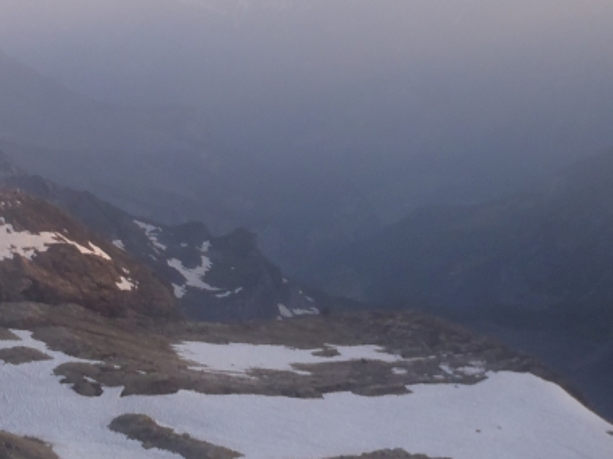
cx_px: 327
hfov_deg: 24.7
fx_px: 1399
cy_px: 227
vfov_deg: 18.7
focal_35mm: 79
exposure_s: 1/100
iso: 80
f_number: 4.5
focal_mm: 5
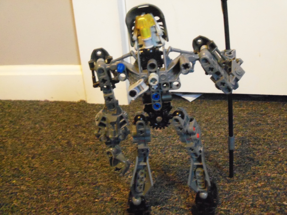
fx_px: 290
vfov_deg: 40.7
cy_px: 108
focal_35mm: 35
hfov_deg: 52.6
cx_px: 144
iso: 800
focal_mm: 6.3
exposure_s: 1/6
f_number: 3
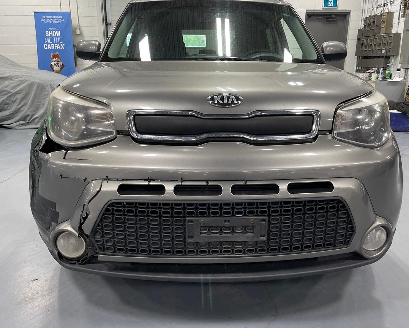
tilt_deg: -15.3
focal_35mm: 29
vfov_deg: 50.0
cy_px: 158
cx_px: 216
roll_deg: -1.7
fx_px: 351
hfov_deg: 60.4
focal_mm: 5.1
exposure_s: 1/120
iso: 125
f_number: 1.6
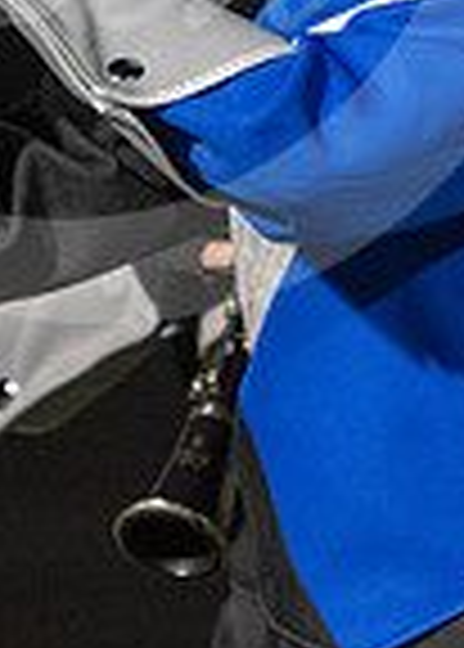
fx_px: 20792
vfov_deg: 1.8
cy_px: -130
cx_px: 514
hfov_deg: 1.3
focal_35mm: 1128
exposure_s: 1/500
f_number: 2.8
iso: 4000
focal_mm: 200
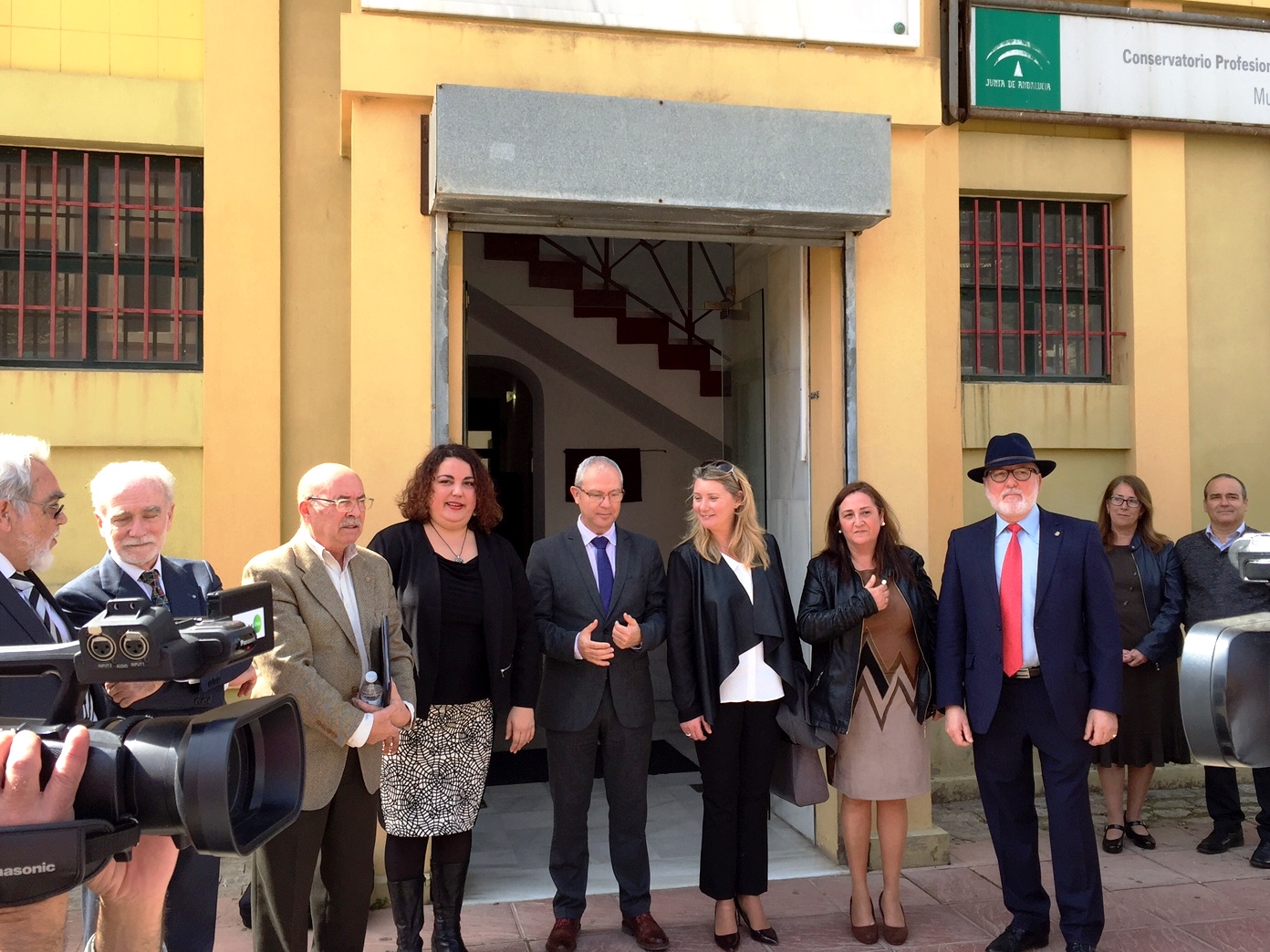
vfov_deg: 41.8
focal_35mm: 34
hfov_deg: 53.9
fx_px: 1247
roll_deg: +0.0
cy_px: 450
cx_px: 660
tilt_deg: +1.5
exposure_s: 1/391
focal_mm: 4.15
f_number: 2.2
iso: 32
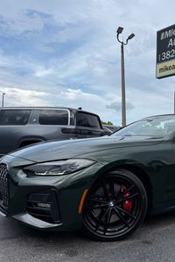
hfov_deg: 37.0
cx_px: 148
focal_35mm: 34
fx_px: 248
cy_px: 133
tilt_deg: +2.7
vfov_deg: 55.8
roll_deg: -2.5
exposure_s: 1/4405
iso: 80
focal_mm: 6.76
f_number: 1.78
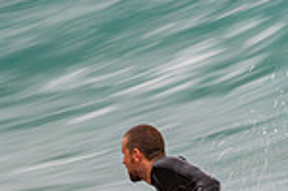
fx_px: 15591
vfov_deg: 0.7
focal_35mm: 1951
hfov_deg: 1.1
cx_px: 213
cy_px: 236
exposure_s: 1/20
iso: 64
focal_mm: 500
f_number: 13
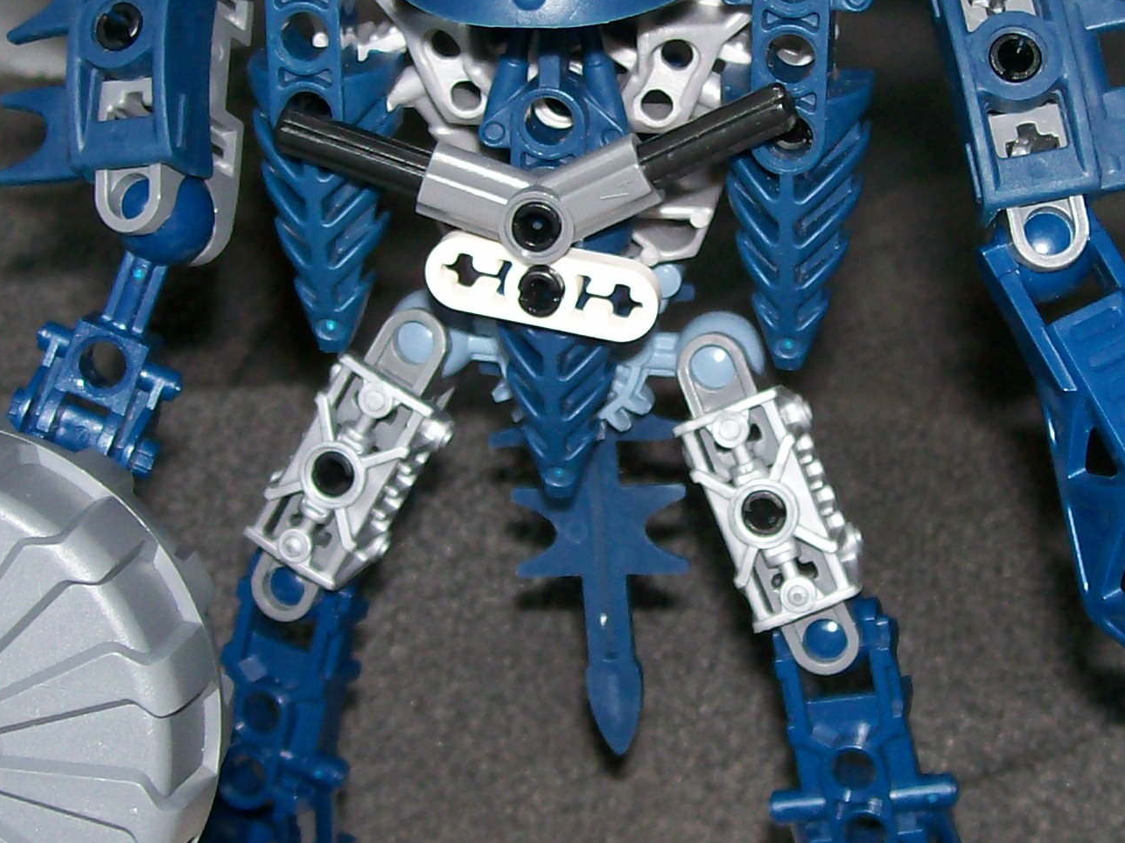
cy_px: 390
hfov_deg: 22.8
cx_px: 621
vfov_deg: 17.2
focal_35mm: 86
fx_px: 2794
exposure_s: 1/64
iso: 80
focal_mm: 6
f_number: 2.7
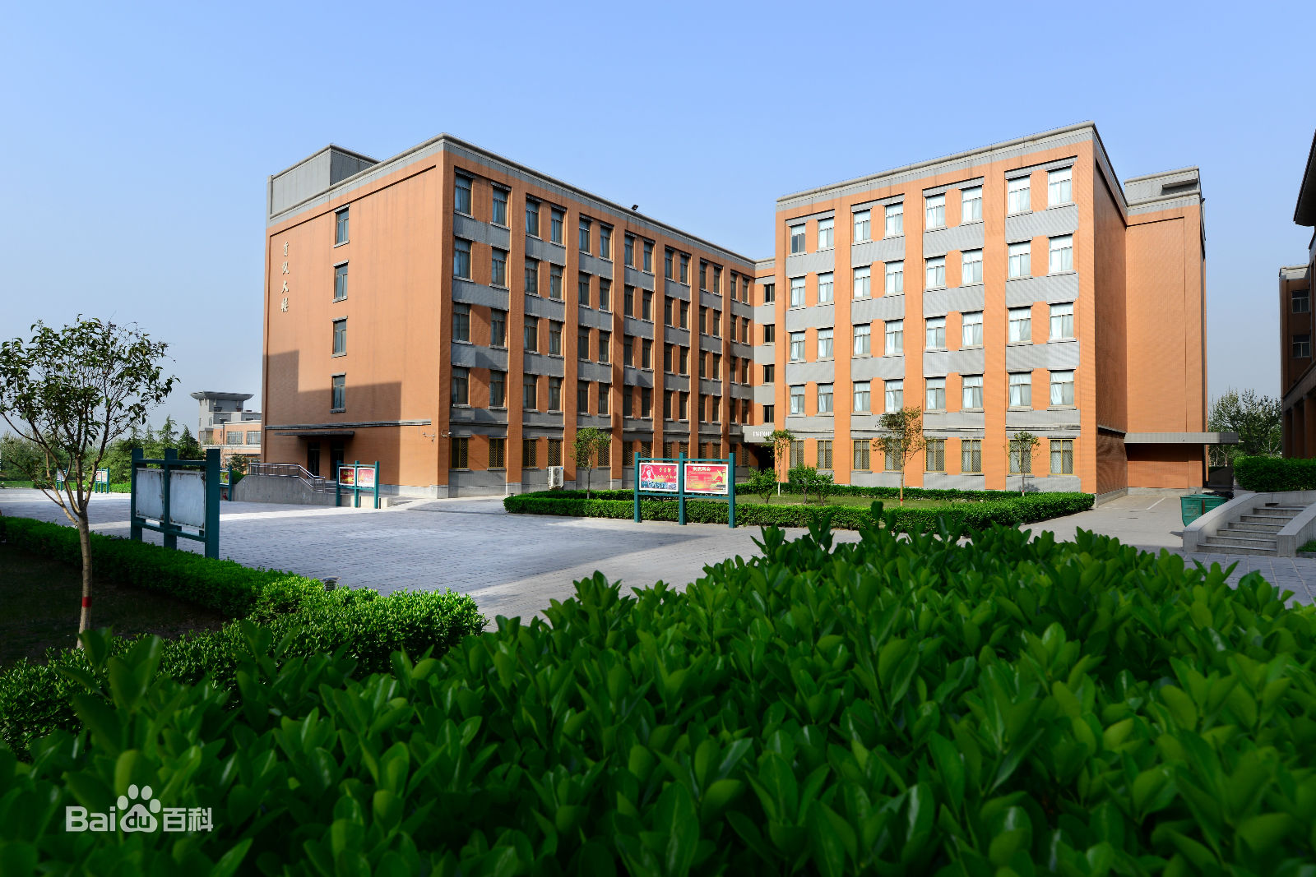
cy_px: 438
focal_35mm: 20
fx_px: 731
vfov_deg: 61.9
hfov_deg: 84.0
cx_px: 658
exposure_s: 1/125
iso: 100
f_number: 11
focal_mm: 20
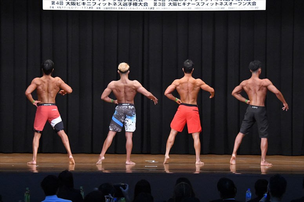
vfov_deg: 10.2
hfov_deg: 15.2
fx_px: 1139
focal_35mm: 135
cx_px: 152
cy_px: 101
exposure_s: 1/400
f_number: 5.6
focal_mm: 90
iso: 8000
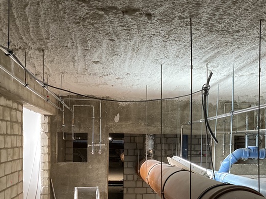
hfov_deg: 36.1
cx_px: 157
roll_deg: +0.2
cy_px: 152
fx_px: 407
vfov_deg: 27.1
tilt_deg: -2.6
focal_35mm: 53
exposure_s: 1/50
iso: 250
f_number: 1.8
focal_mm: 3.99
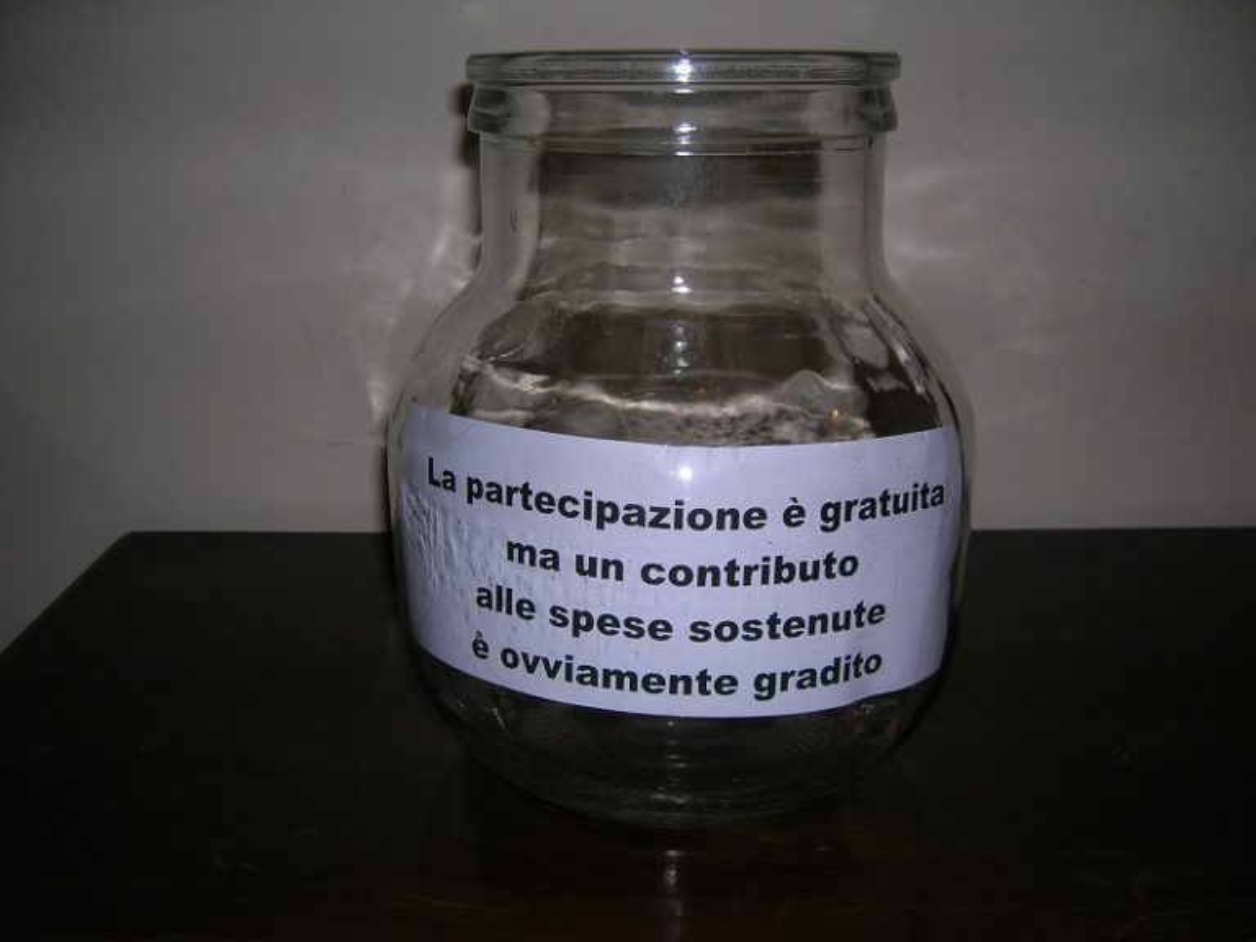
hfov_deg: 54.0
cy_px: 471
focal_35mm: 34
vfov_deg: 41.8
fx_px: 1234
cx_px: 628
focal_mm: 5.7
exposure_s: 1/60.1
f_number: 2.9
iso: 50
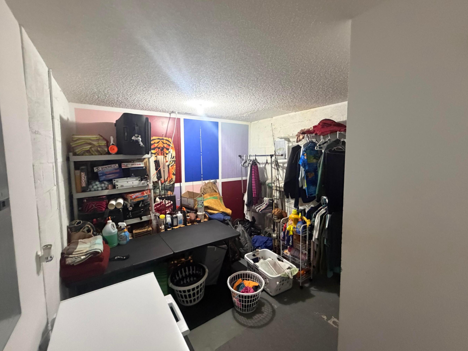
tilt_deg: -4.5
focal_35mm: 15
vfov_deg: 81.7
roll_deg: +1.6
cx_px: 238
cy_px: 171
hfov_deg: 98.2
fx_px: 203
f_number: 2.2
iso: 800
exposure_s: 1/60
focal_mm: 2.22
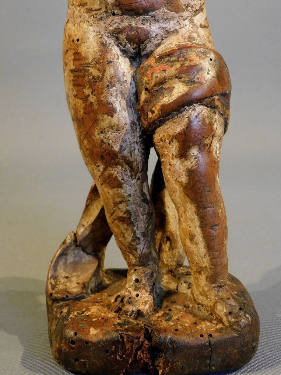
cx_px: 150
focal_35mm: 59
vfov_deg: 32.6
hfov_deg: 24.8
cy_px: 161
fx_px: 638
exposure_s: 1/30
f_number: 4
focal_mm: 9
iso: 360
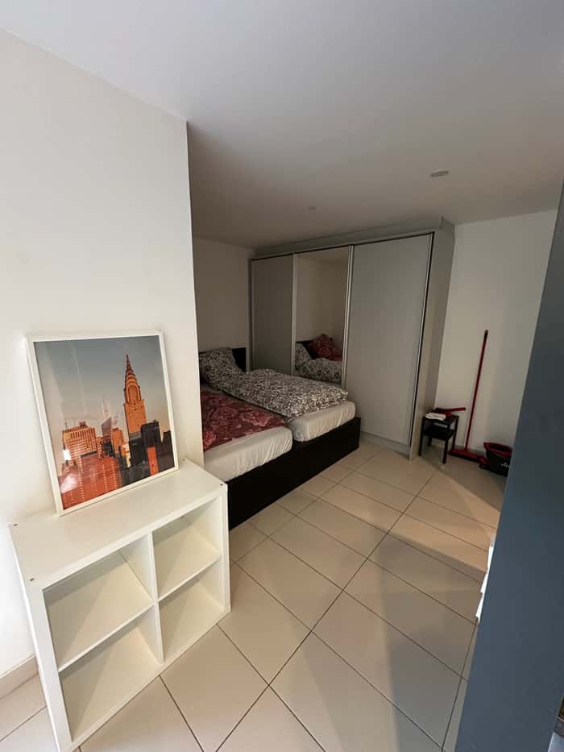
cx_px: 282
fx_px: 304
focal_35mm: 14
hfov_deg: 85.7
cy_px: 376
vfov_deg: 102.1
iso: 500
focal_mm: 2.22
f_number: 2.2
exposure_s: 1/50
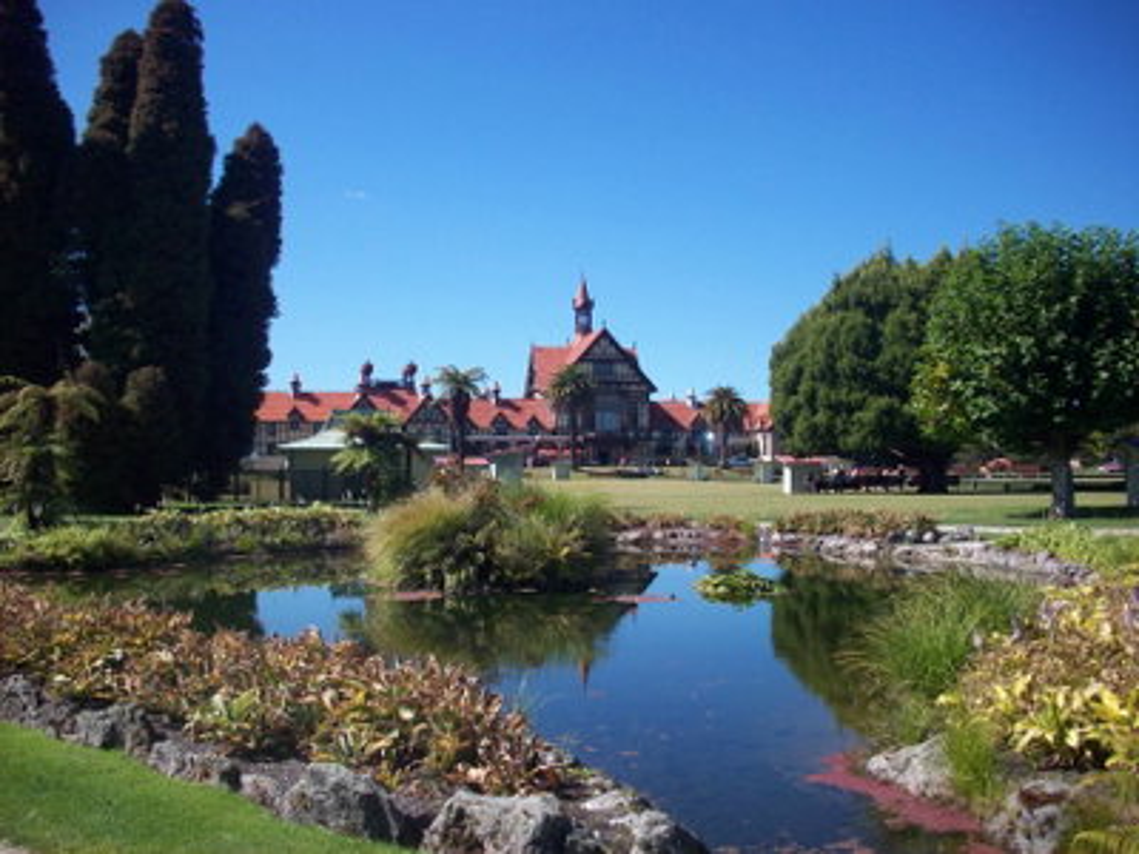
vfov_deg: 38.7
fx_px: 1217
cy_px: 427
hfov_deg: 50.1
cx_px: 570
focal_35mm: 37
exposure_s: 1/333
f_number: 5.6
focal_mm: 6.2
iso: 80
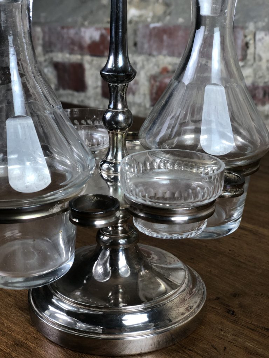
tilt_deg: -18.2
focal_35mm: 52
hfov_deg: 28.0
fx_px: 539
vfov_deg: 36.8
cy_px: 179
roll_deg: +0.8
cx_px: 134
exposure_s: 1/50
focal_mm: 6
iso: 50
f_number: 2.4
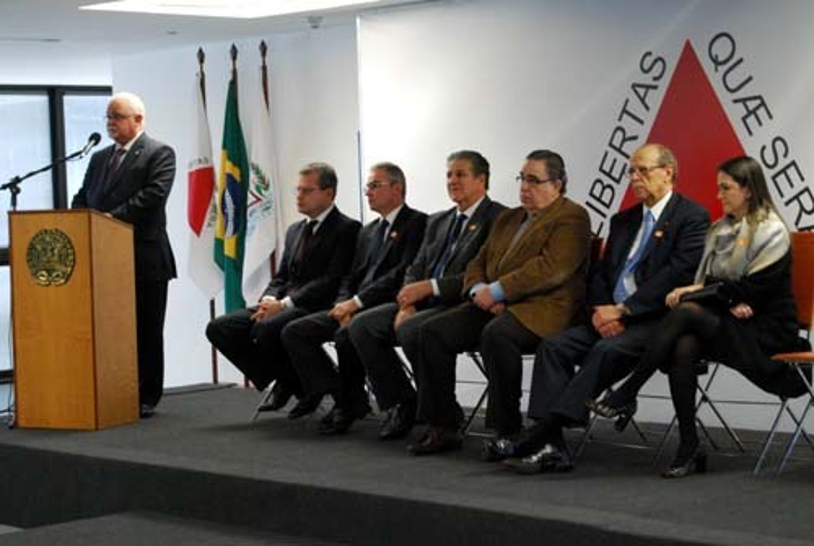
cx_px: 407
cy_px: 273
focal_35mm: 82
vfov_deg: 16.6
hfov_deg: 24.6
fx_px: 1868
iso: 1600
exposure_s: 1/40
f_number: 5.6
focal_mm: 55
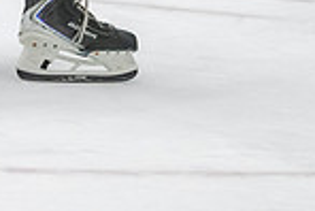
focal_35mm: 730
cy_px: -133
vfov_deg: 1.9
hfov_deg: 2.8
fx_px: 6394
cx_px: -20
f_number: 3.2
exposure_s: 1/640
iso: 2000
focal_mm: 116
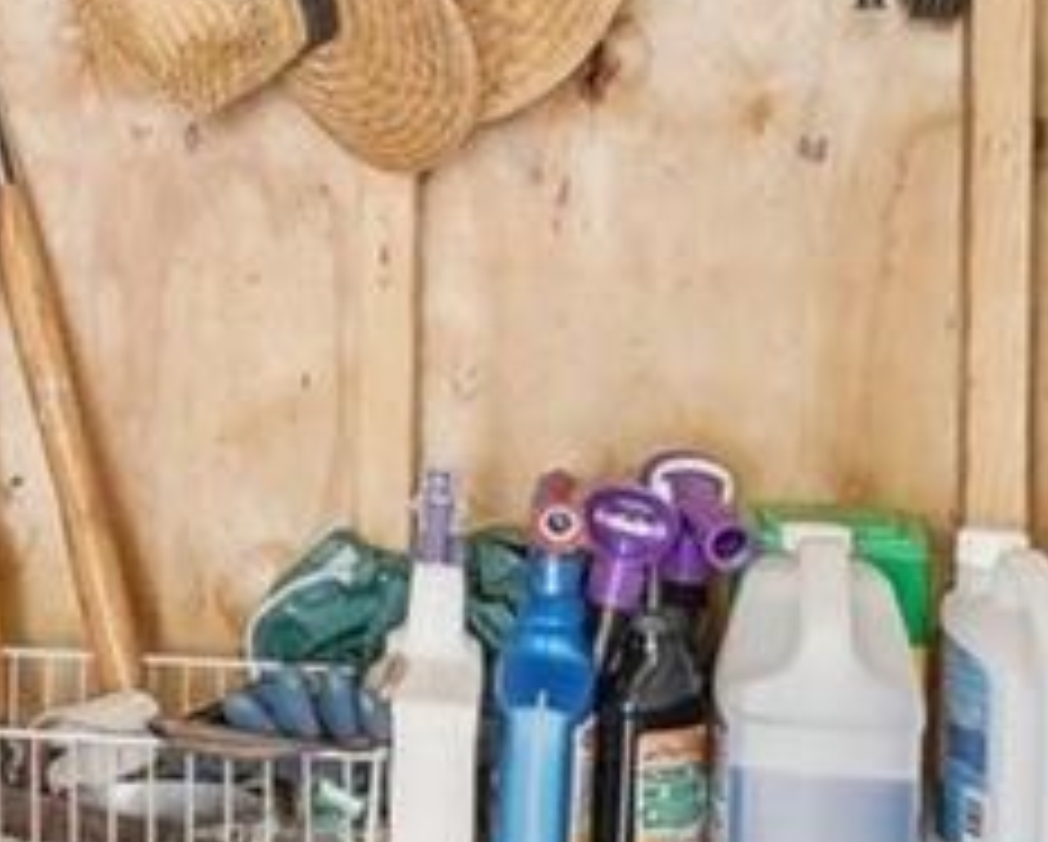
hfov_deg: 16.8
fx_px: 3199
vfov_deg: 14.8
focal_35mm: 103
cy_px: 63
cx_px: -531
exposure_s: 1/10
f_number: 5.6
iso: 400
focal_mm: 16
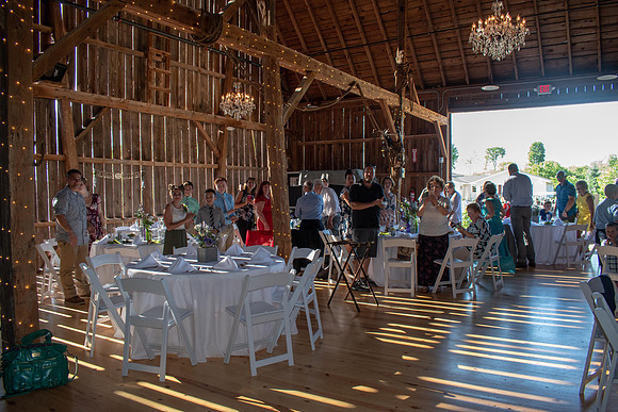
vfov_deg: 48.0
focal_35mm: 27
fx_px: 464
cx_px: 309
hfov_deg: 67.4
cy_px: 206
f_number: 5.6
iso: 560
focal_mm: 18
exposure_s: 1/125
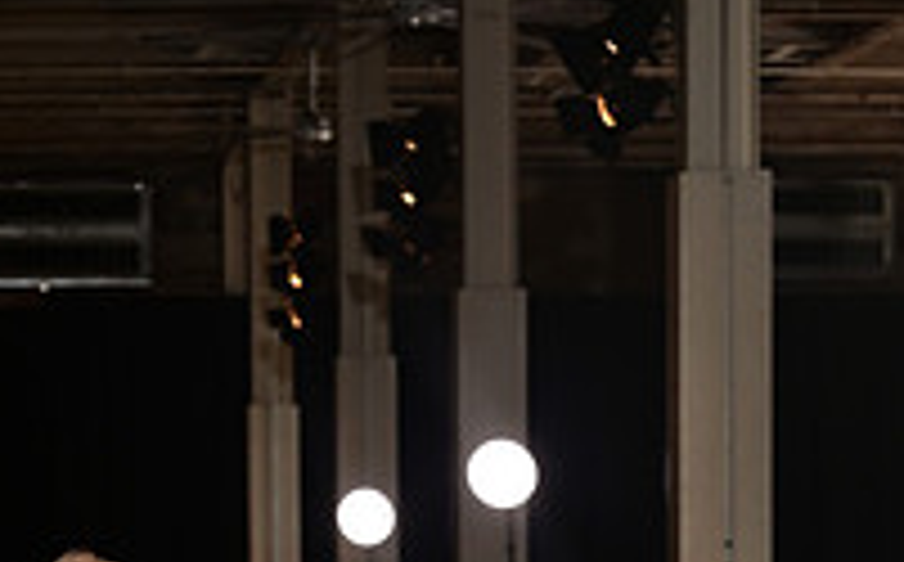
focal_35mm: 206
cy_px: 1290
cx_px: 391
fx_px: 5068
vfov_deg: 6.1
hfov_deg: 10.2
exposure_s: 1/160
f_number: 6.3
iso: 1000
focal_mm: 70
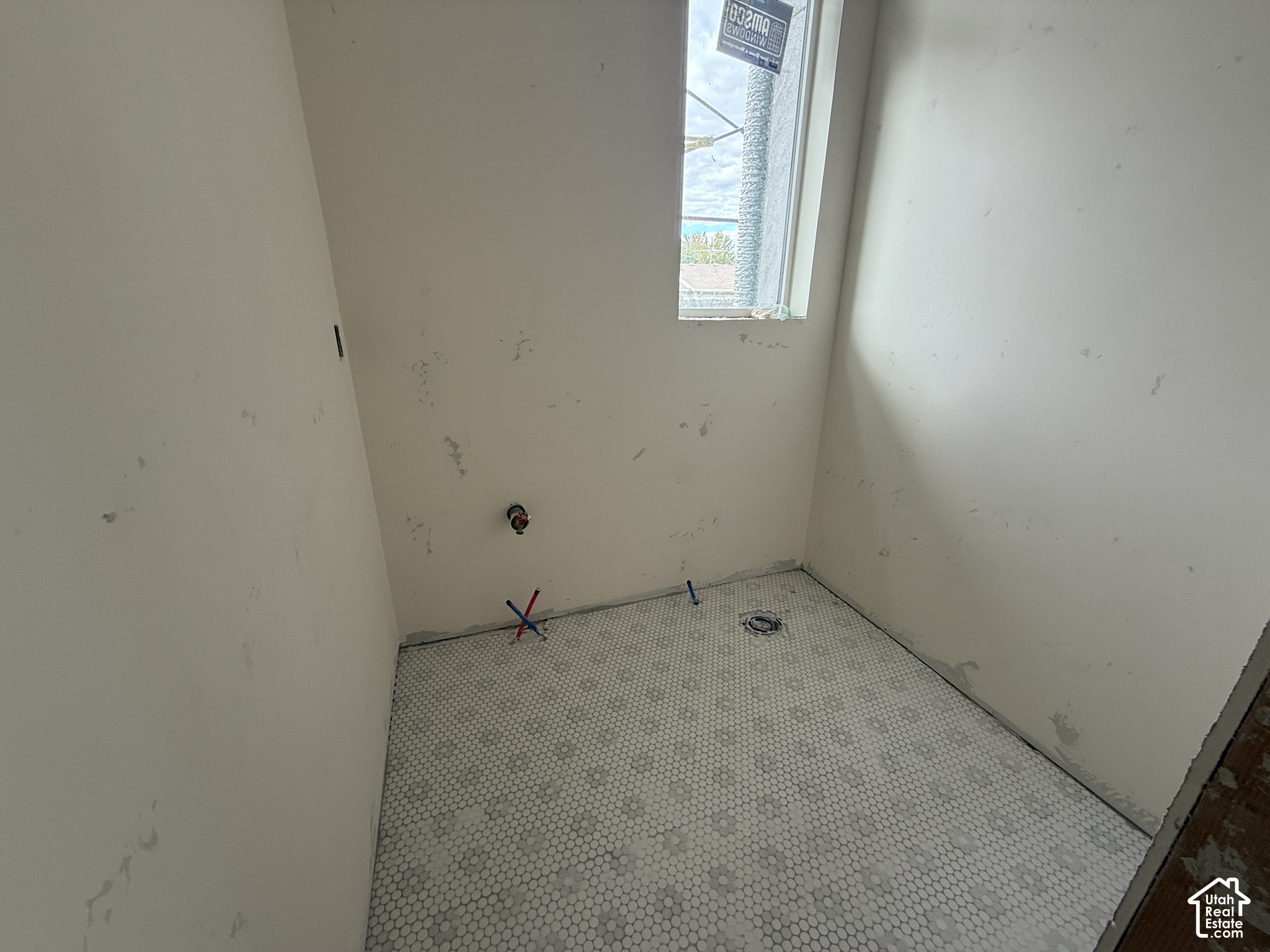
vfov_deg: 85.7
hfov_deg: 102.1
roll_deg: -0.5
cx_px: 635
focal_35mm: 14
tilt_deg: -19.3
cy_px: 476
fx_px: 514
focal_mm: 2.22
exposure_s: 1/99
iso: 200
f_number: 2.2
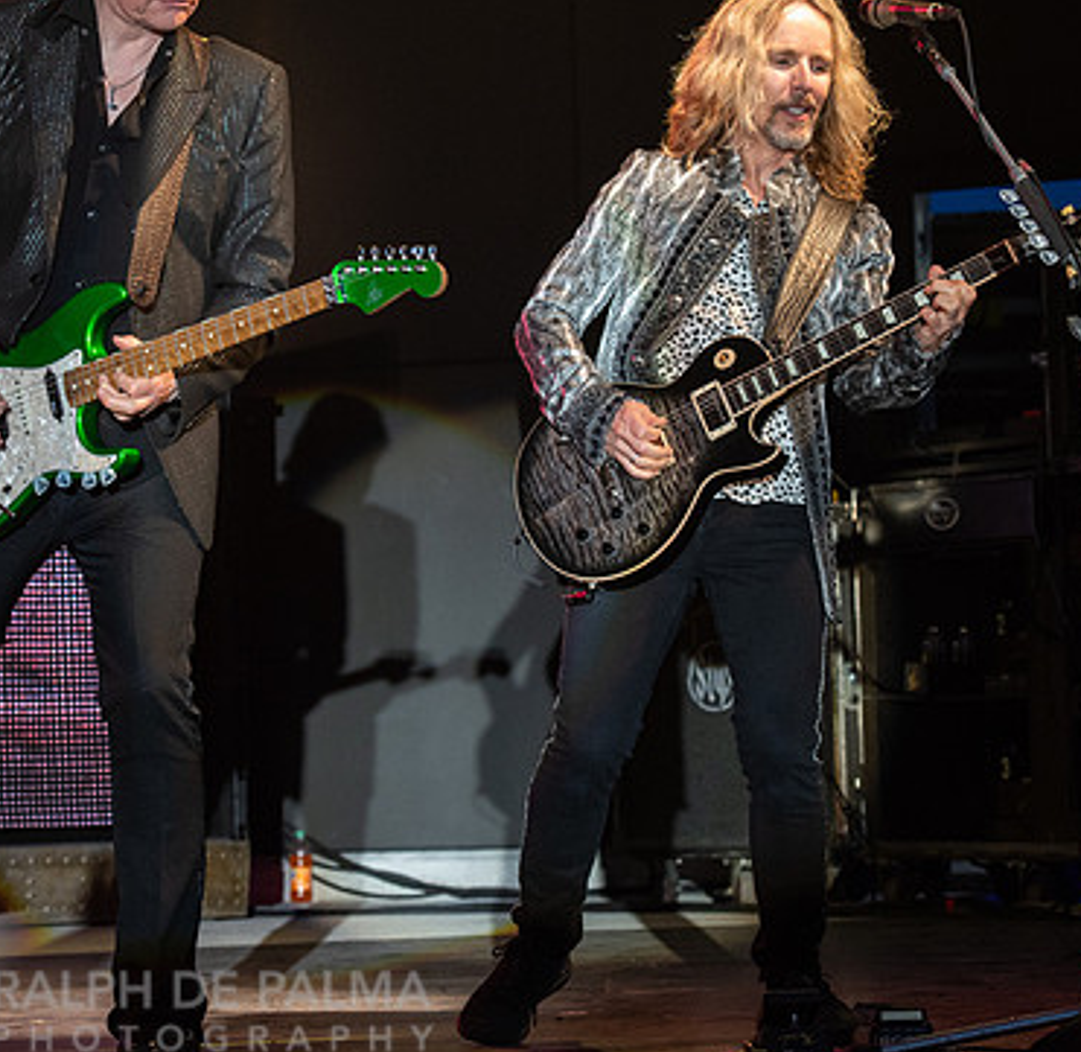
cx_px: 411
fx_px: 5089
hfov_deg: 12.1
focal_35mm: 146
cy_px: 347
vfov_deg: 11.8
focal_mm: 82
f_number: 5.6
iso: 1000
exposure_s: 1/200
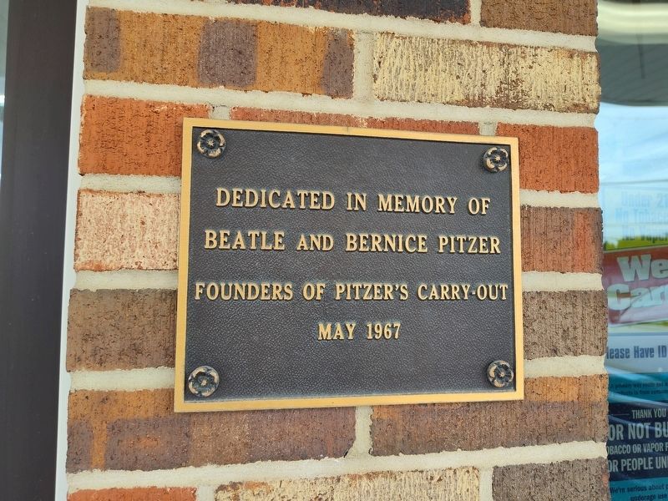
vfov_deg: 58.9
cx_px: 334
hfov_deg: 73.9
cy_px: 250
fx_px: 444
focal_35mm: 23
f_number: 1.8
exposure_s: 1/200
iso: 103
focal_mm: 5.56
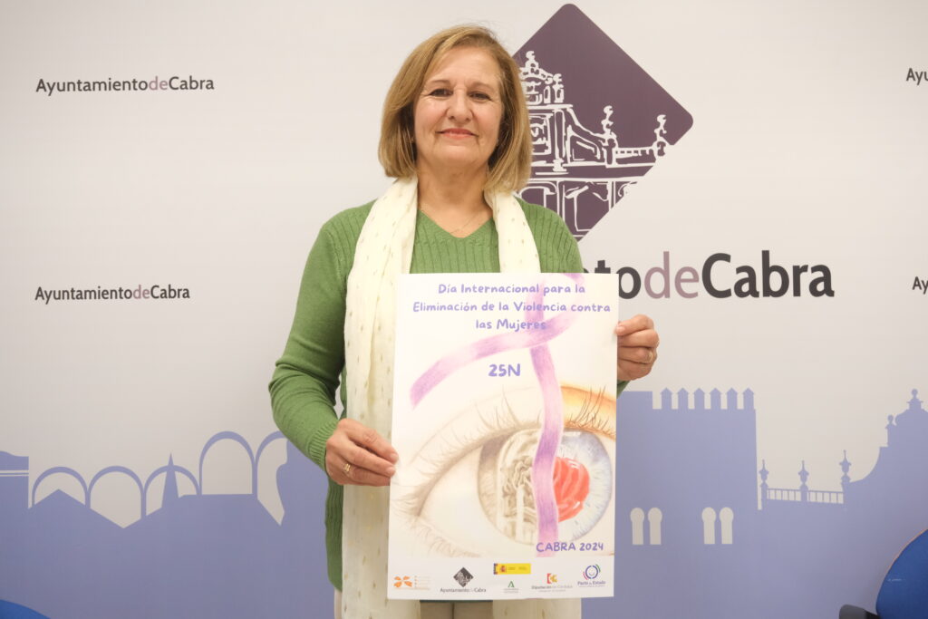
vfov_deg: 36.0
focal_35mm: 37
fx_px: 954
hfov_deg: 51.9
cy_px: 310
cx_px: 464
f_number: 4
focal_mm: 24.7
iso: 2000
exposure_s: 1/100
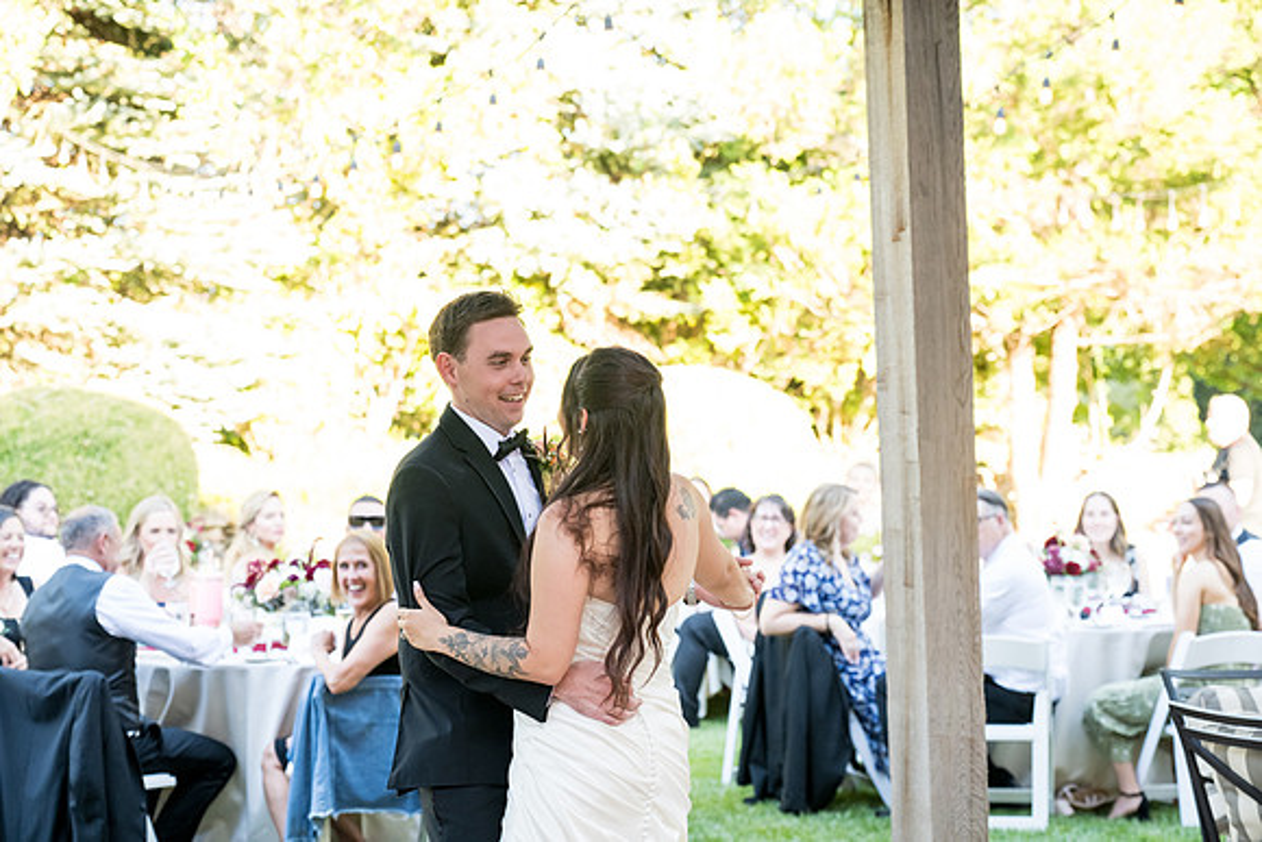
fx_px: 2910
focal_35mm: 83
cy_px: 421
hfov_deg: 24.5
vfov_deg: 16.5
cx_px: 631
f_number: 4
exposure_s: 1/400
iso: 2000
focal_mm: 83
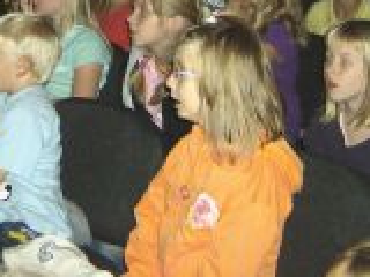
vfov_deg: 16.1
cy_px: -7
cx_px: 37
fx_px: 962
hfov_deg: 21.3
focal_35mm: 90
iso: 200
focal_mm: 6
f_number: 2.8
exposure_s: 1/60
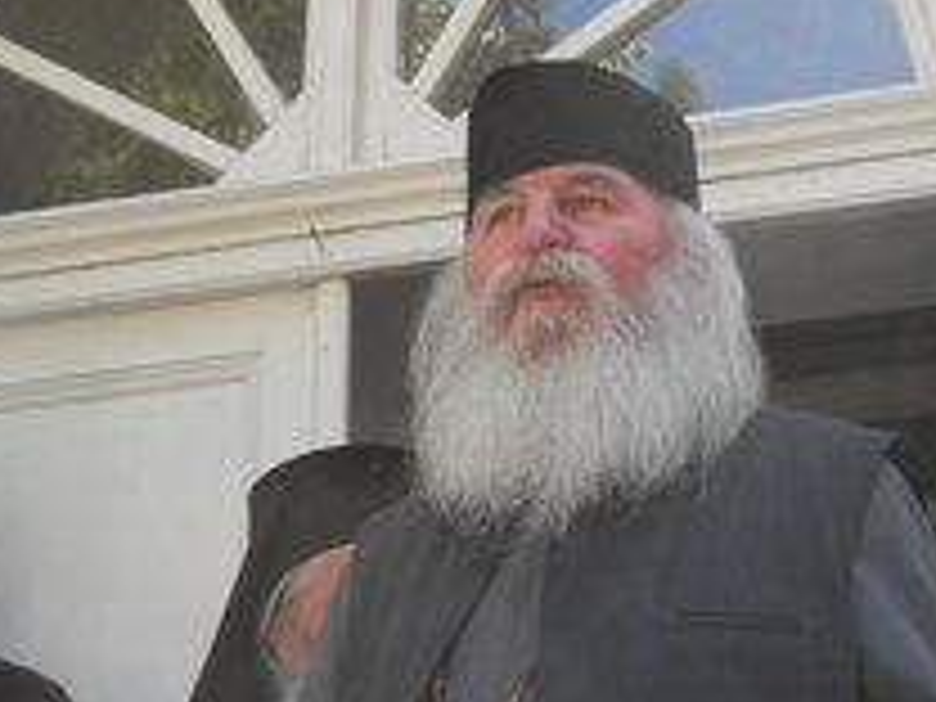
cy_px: 331
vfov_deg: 21.3
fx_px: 1866
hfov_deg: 28.0
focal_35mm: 69
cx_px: 612
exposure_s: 1/125
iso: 80
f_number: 3.1
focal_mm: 6.72
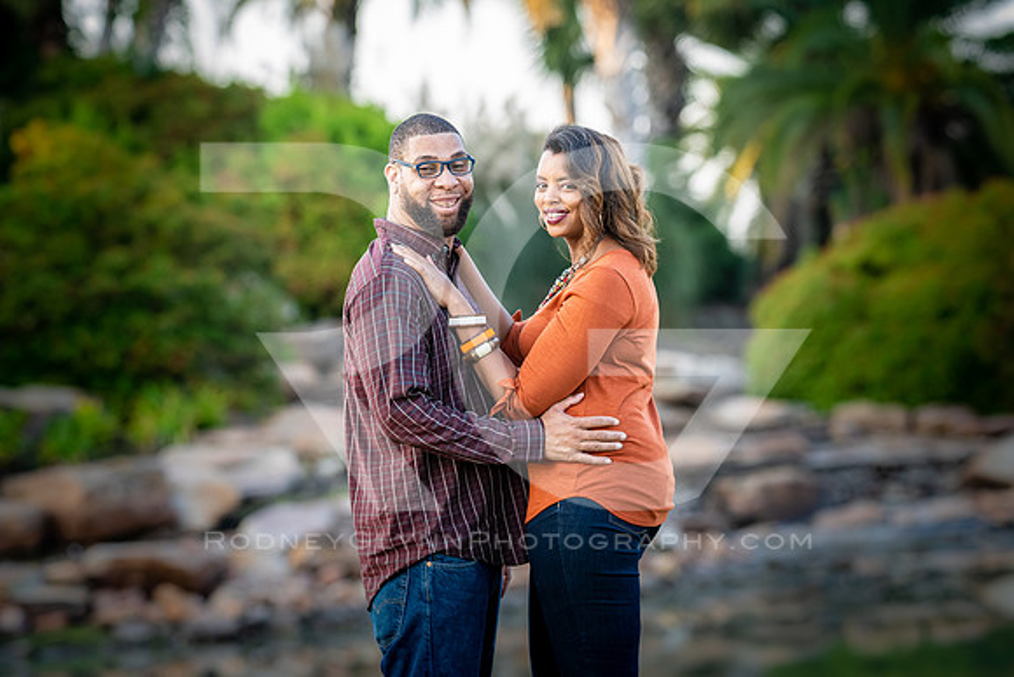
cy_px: 336
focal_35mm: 167
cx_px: 506
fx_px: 4697
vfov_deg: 8.2
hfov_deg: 12.3
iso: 400
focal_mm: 135
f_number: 2.8
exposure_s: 1/250
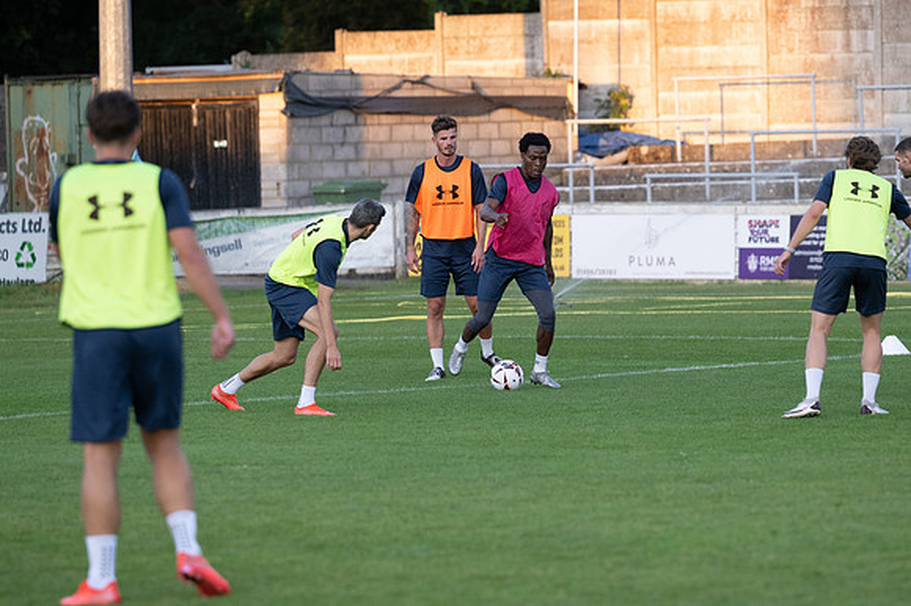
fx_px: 5690
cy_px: 303
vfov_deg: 6.1
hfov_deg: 9.2
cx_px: 456
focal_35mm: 225
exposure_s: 1/1000
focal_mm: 150
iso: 1000
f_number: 3.2
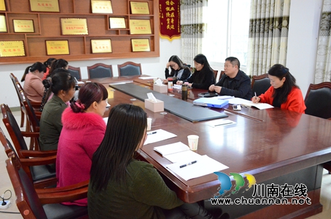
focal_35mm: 33
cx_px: 166
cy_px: 110
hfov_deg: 57.3
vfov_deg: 39.8
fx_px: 303
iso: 6400
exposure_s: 1/125
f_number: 5.6
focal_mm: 22
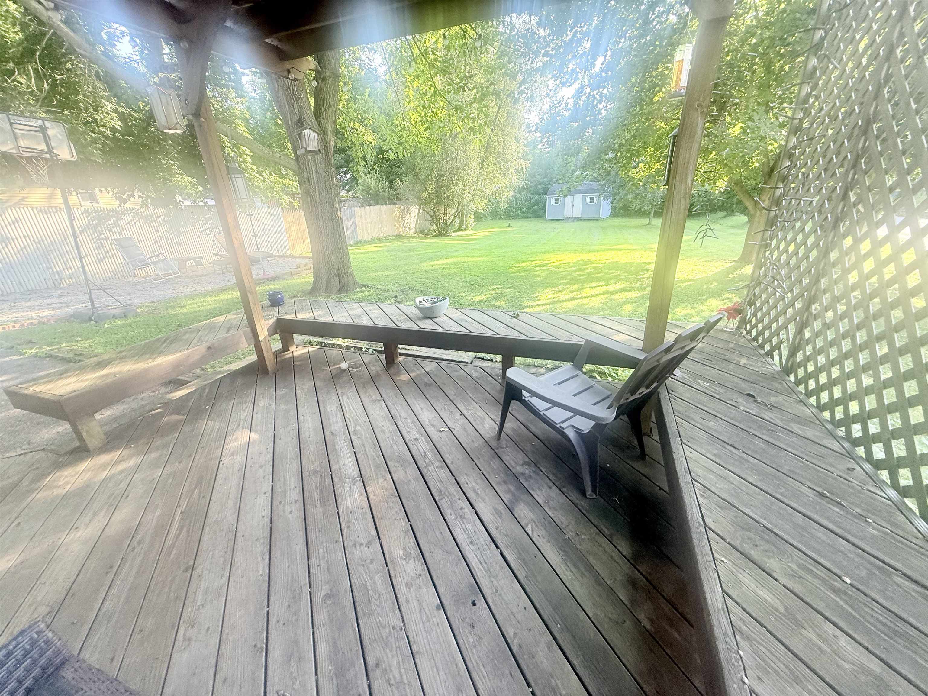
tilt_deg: -22.2
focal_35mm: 14
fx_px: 375
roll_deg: +2.4
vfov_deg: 85.7
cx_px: 464
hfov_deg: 102.1
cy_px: 348
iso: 80
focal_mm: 2.22
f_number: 2.2
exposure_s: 1/99
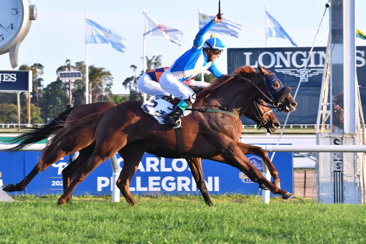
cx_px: 183
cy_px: 122
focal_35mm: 180
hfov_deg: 11.4
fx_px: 1830
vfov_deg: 7.6
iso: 1250
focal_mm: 120
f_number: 5.6
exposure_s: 1/1250
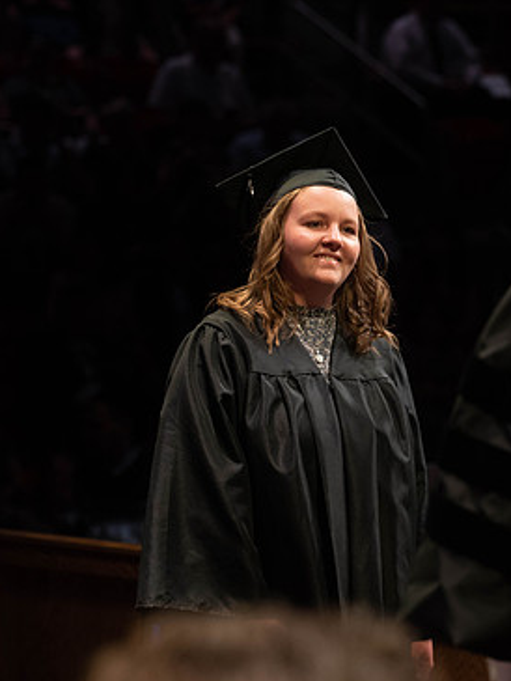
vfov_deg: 8.4
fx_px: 4642
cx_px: 445
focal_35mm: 236
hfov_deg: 6.3
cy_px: 321
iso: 1600
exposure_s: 1/320
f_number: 4.5
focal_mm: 140
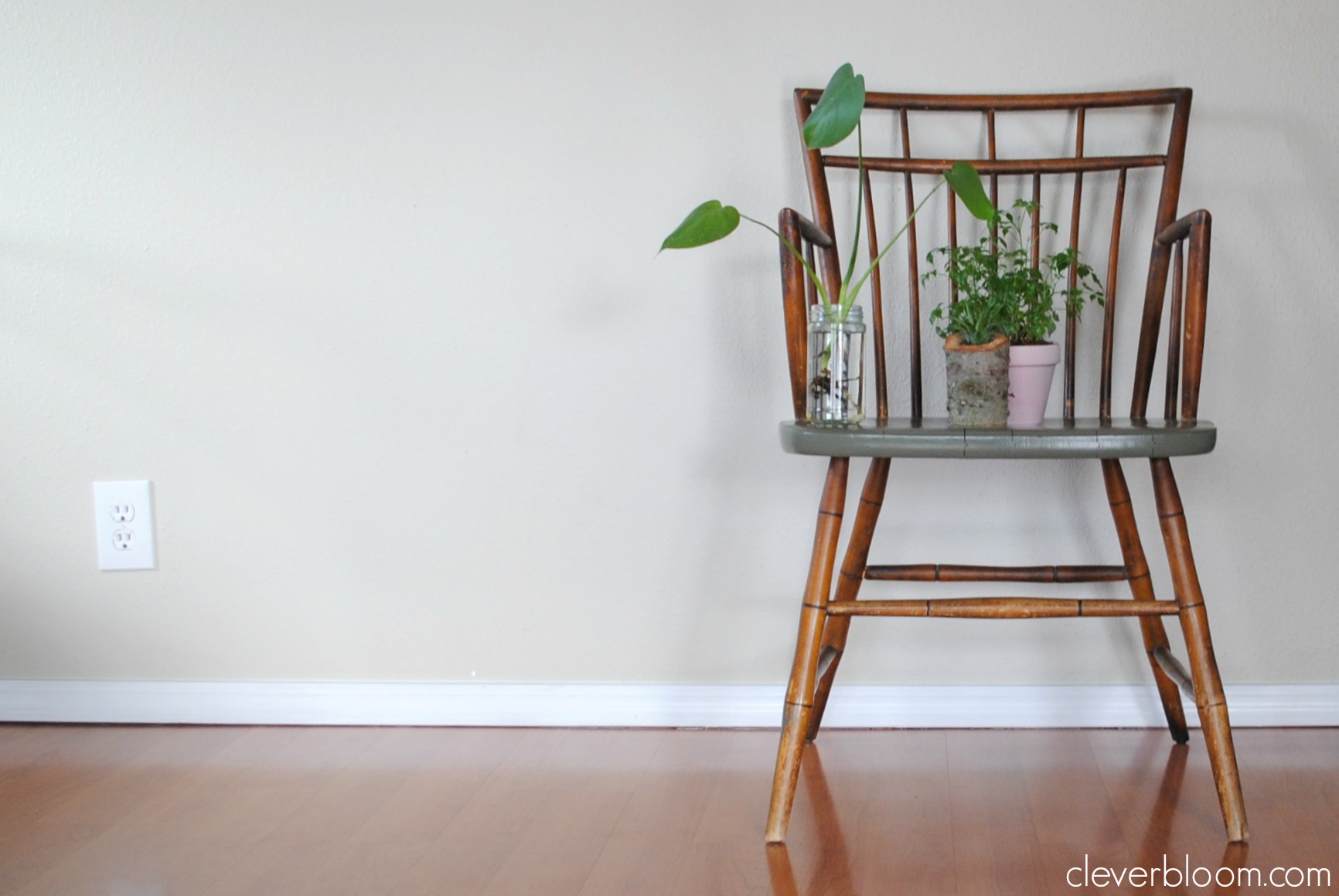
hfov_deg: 67.3
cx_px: 670
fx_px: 1006
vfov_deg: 48.1
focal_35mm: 27
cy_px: 448
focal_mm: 18
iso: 250
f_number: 3.5
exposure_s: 1/30
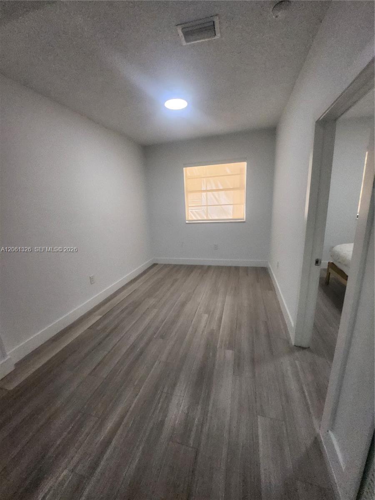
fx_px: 188
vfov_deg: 106.2
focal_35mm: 13
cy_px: 250
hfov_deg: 89.9
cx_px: 188
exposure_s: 1/60
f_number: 2.2
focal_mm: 1.7
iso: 250
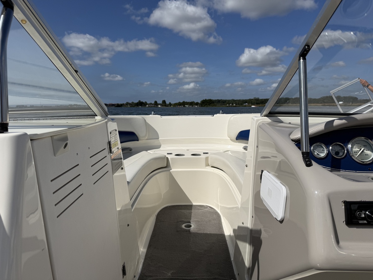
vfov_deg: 56.8
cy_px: 140
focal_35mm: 24
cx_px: 186
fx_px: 259
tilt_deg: -6.3
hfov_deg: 71.6
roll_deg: +1.1
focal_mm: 6.76
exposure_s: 1/14286
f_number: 1.78
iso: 64
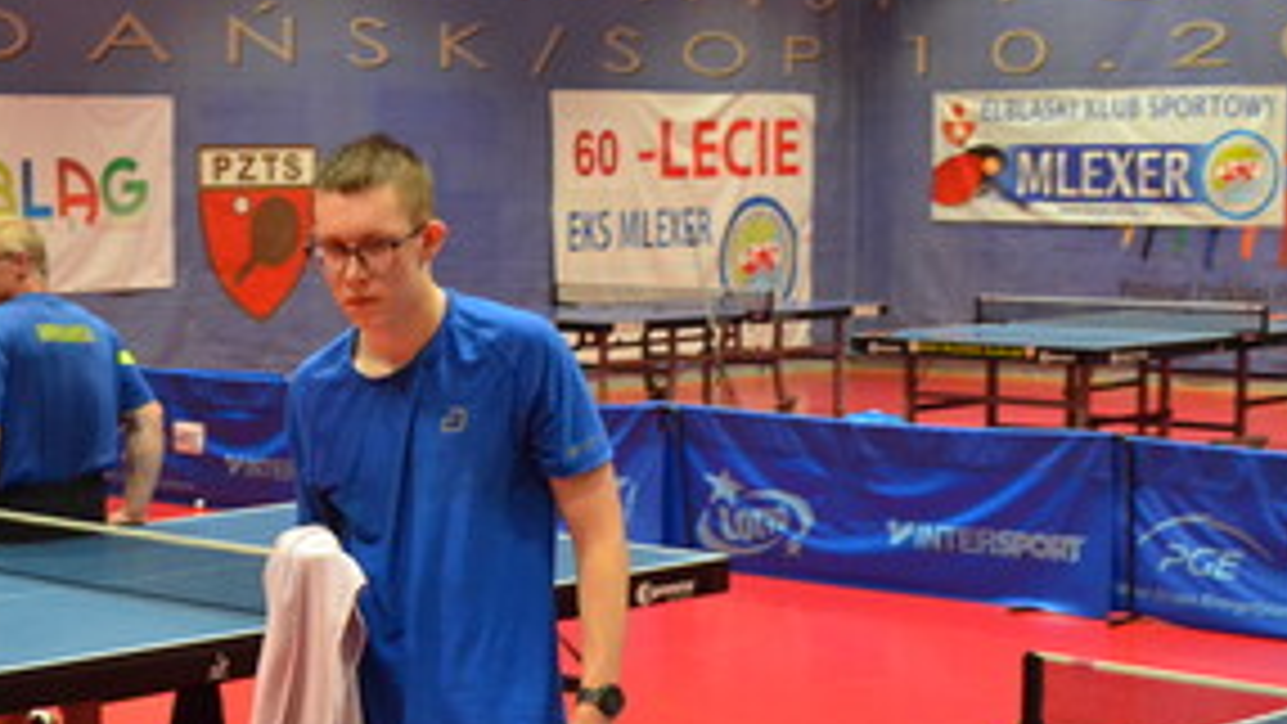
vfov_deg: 14.8
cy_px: 459
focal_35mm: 82
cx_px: 428
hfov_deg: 25.8
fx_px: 2791
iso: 3200
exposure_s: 1/100
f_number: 5
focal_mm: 35
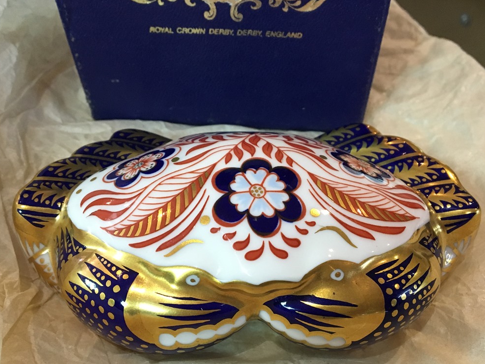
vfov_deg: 46.8
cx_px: 244
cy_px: 179
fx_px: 420
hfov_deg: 60.0
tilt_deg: -48.8
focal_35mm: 30
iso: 250
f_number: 2.2
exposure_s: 1/33
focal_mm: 4.15
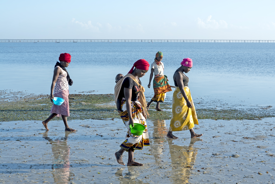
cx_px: 138
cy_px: 92
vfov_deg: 19.5
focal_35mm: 70
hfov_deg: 28.8
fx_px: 535
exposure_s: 1/160
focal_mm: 70
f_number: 10
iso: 100
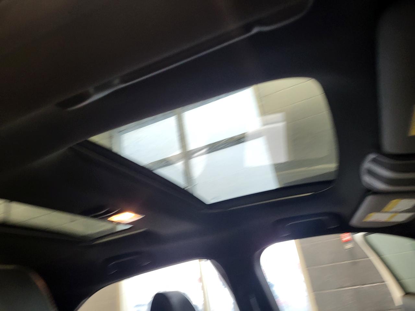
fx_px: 312
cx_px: 208
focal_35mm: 26
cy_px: 156
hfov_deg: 67.3
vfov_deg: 53.1
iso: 250
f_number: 1.8
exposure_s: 1/60
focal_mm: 5.4
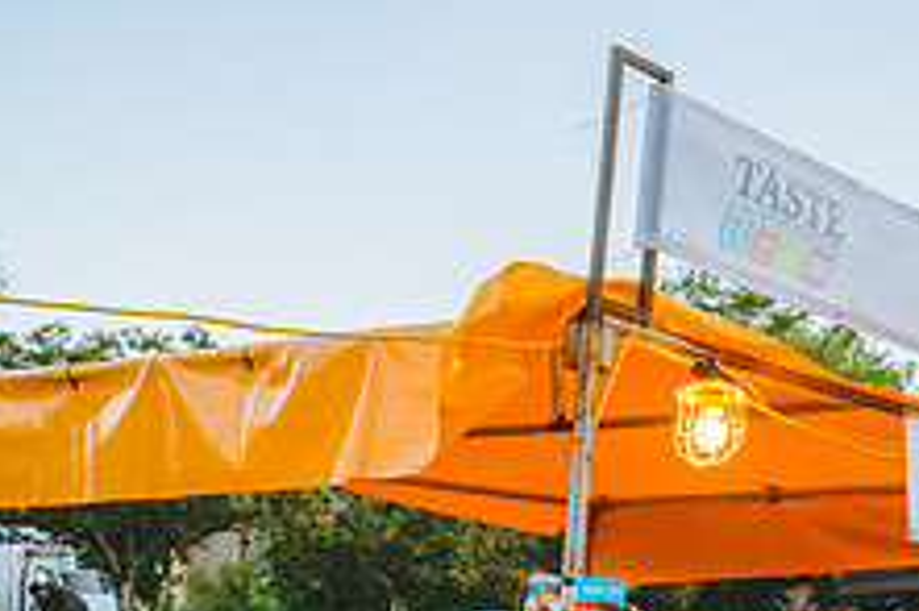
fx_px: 1607
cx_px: 1127
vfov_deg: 20.4
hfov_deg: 27.7
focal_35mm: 63
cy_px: 700
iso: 100
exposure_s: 1/160
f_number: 3.5
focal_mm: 24
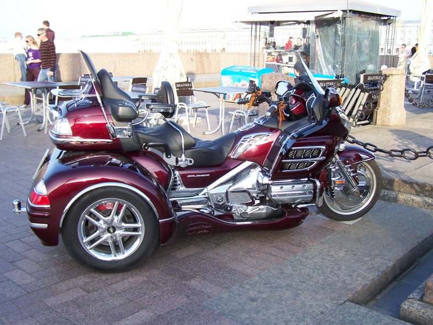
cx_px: 220
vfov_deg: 36.8
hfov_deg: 47.8
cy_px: 166
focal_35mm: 39
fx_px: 488
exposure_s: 1/160
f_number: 2.8
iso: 64
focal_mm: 6.3
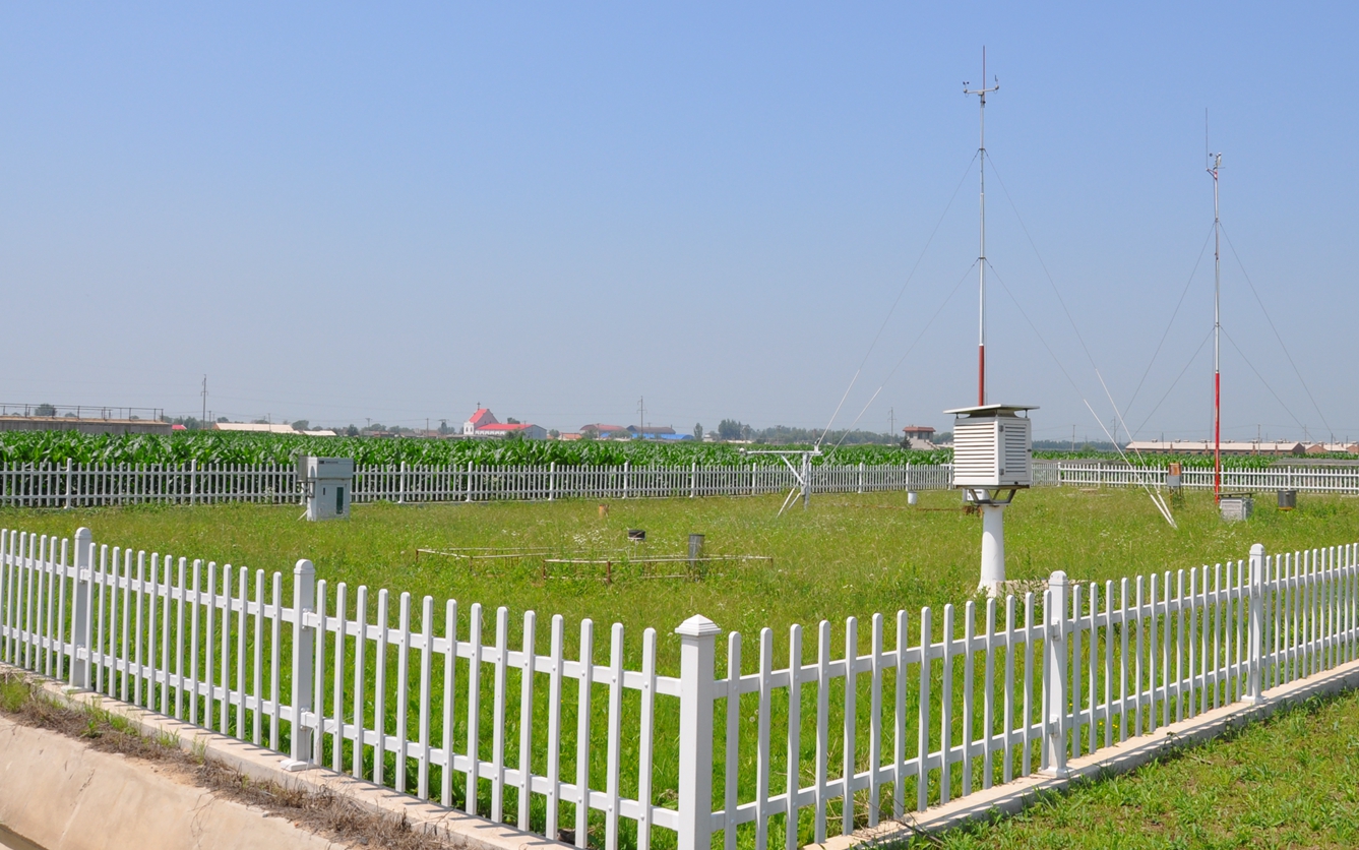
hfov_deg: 52.3
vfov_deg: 34.3
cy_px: 346
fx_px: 1371
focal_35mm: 37
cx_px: 825
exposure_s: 1/200
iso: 200
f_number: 14
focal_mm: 18
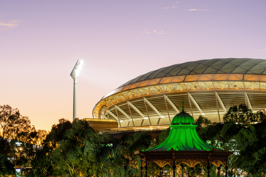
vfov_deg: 14.9
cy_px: 88
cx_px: 133
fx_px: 680
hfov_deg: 22.1
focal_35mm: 92
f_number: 13
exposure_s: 1.3
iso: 400
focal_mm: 92
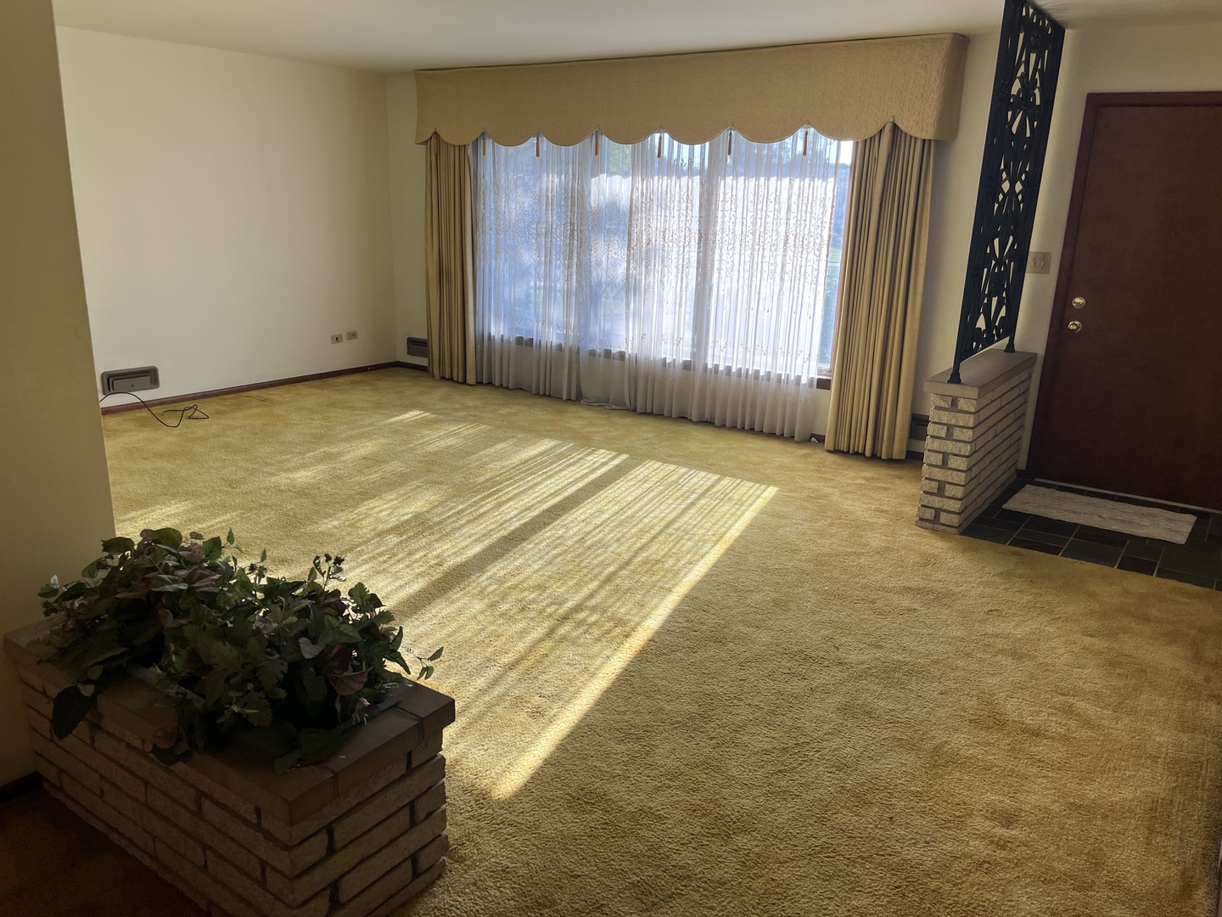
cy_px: 458
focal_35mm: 26
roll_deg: -1.6
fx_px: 918
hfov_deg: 67.3
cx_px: 611
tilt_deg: -16.8
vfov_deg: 53.1
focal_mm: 5.1
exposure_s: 1/279
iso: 40
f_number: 1.6
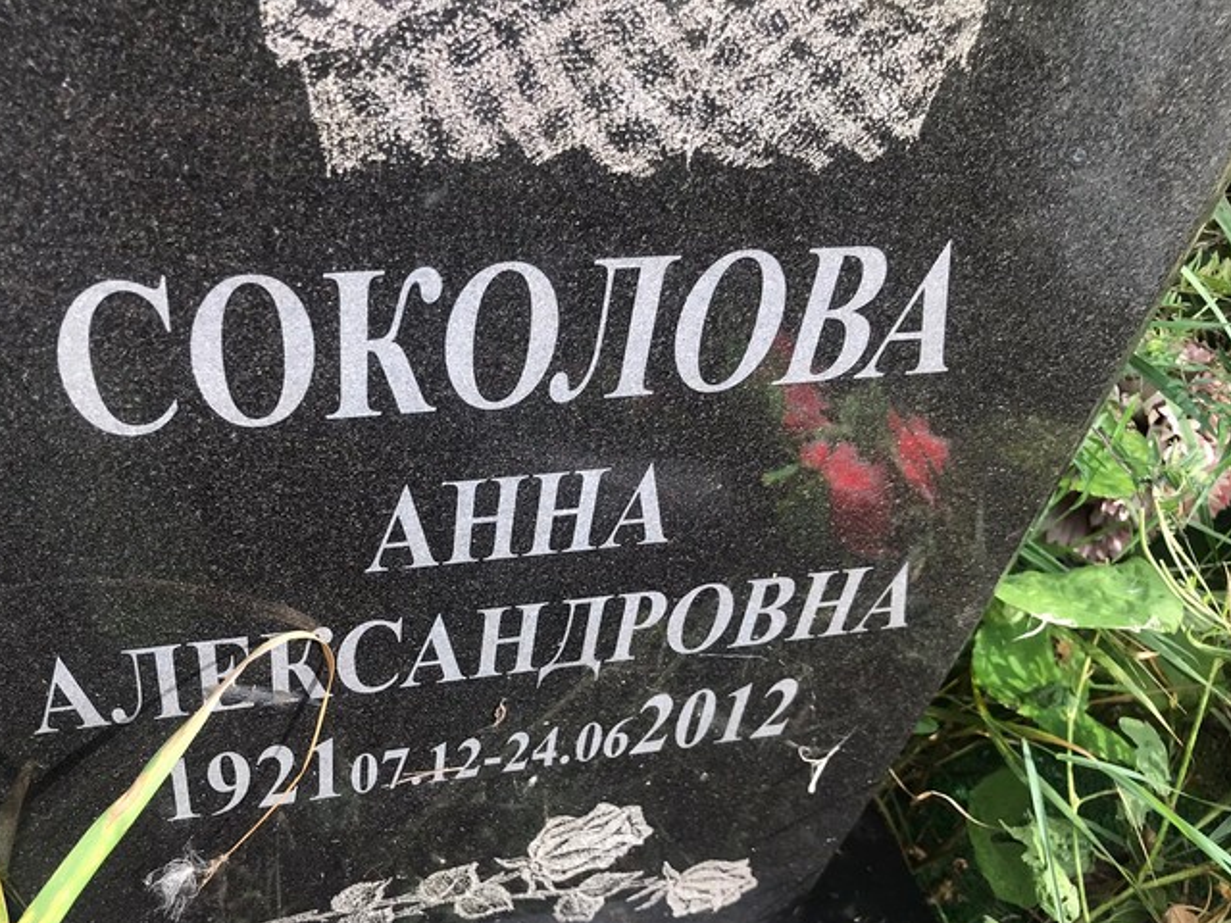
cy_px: 575
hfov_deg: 52.3
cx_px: 500
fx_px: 1245
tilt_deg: -45.8
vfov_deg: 40.4
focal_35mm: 35
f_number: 1.8
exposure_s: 1/374
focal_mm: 3.99
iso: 20
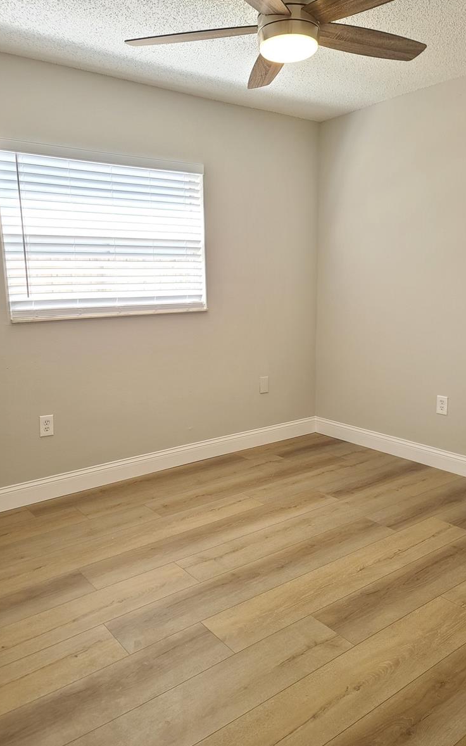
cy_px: 370
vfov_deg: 68.4
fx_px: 549
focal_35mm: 27
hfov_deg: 46.0
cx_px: 245
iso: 100
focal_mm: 7
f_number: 1.8
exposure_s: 1/60
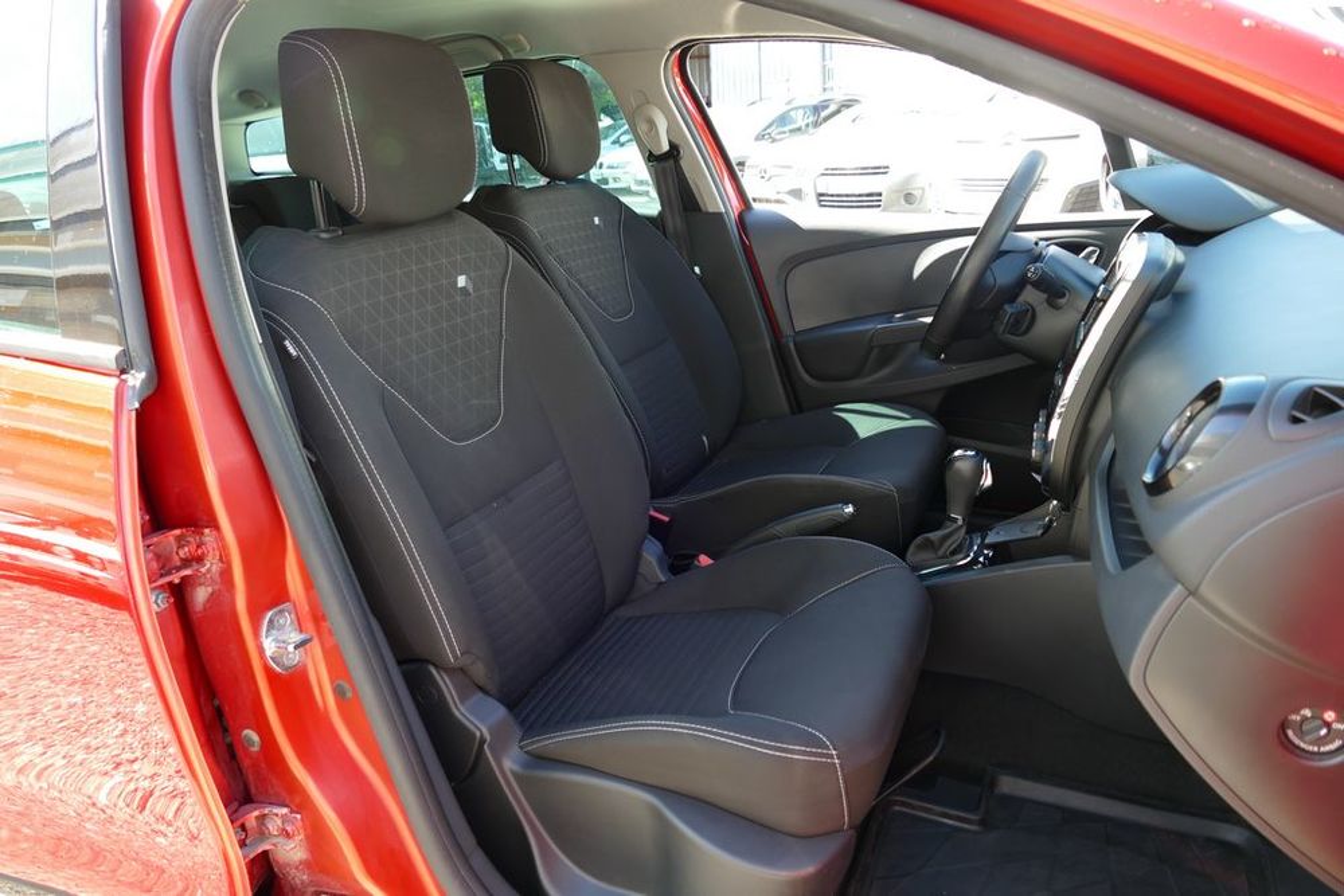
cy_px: 448
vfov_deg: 51.3
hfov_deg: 71.5
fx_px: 933
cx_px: 672
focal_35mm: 25
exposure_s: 1/60
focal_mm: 9.12
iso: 125
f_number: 2.8
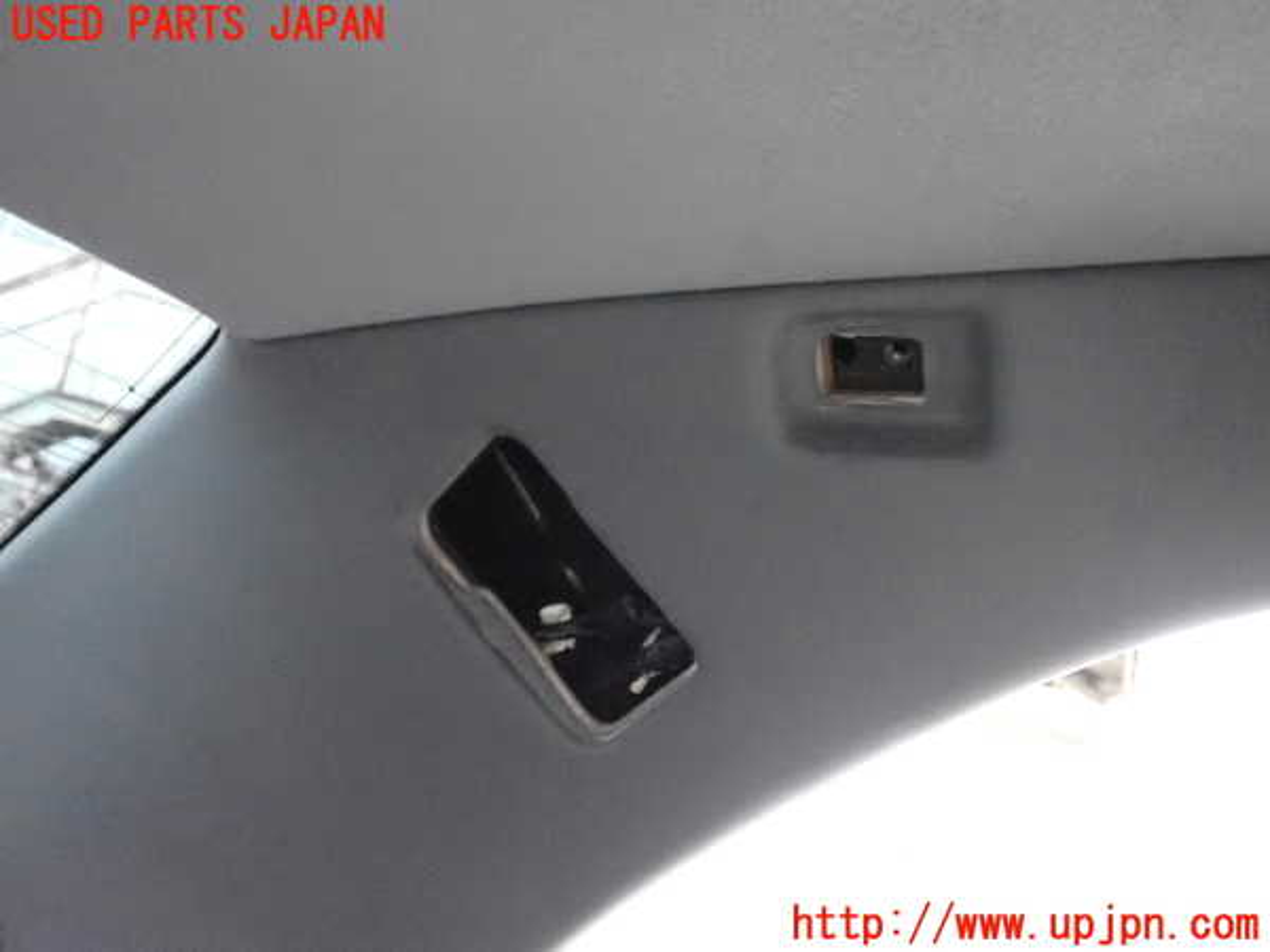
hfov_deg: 60.0
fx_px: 1101
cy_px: 476
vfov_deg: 46.8
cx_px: 635
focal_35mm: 30
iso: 6400
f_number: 2.3
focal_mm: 5.4
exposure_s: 1/800
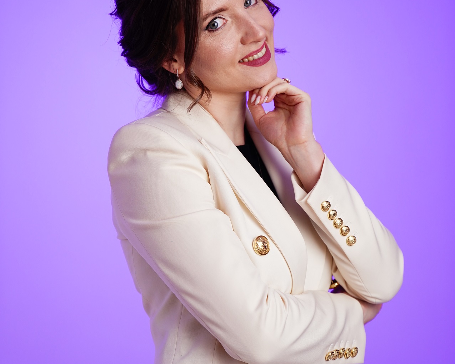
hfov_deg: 19.4
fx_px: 1333
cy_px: 161
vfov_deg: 15.5
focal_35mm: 99
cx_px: 228
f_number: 2.8
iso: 400
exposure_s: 1/200
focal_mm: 70
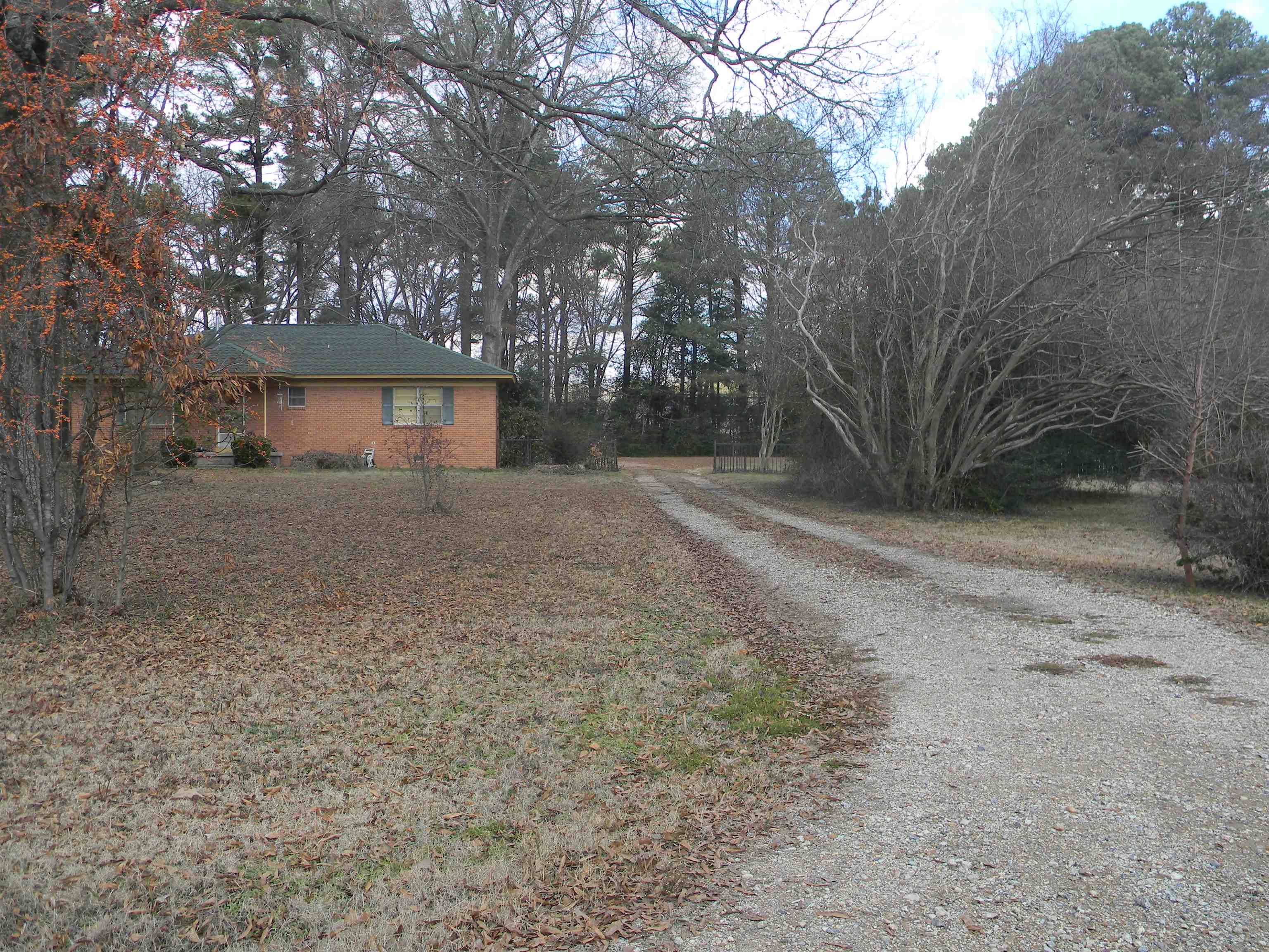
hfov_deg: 51.4
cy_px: 476
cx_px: 634
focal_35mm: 36
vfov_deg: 39.7
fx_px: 1320
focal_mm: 6.4
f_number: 3.7
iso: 80
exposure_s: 1/206
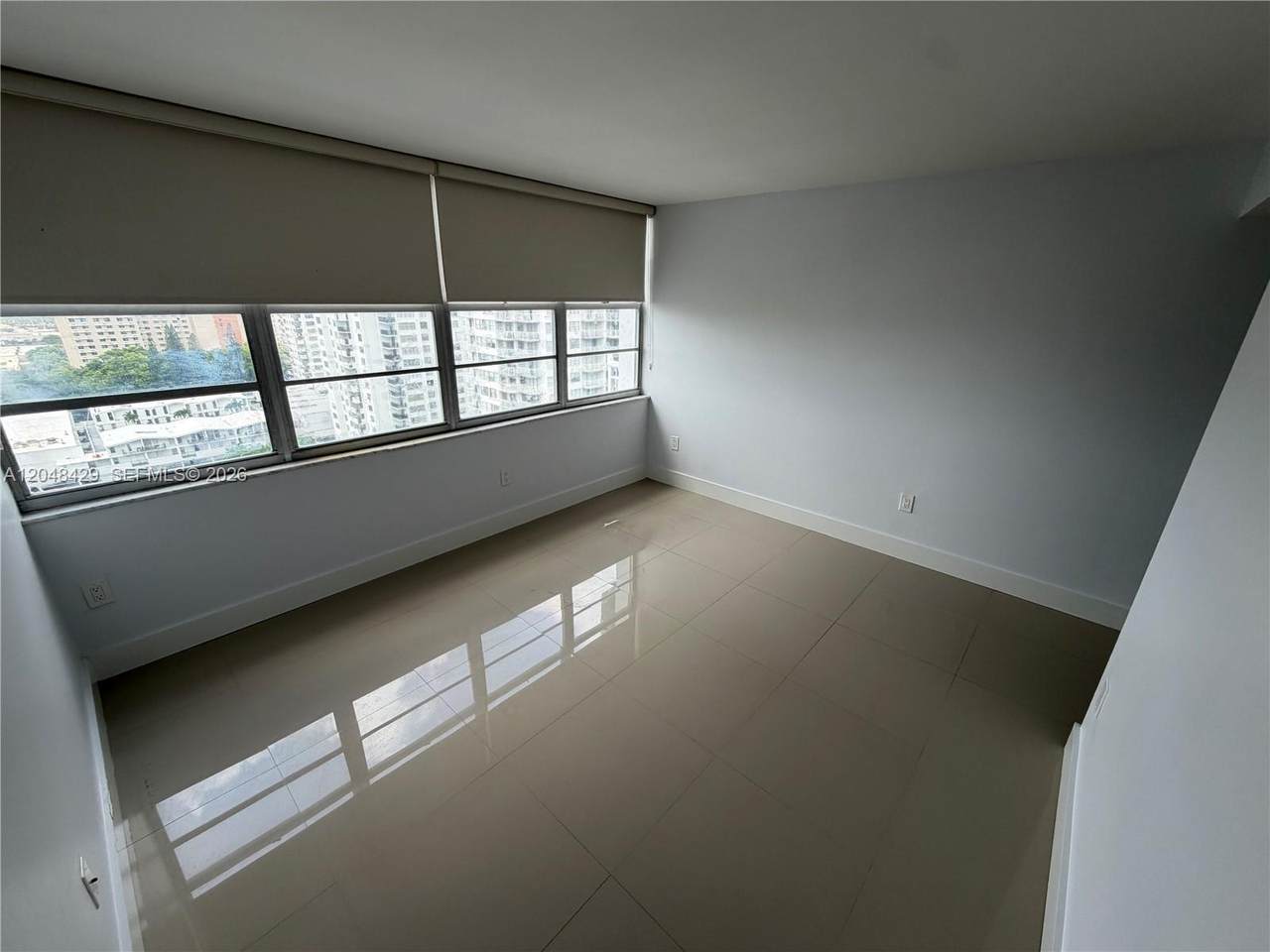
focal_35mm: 14
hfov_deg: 102.1
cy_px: 476
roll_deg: -0.7
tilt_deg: -20.5
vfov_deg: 85.7
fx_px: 514
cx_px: 635
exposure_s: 1/323
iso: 50
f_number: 2.2
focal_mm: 2.22
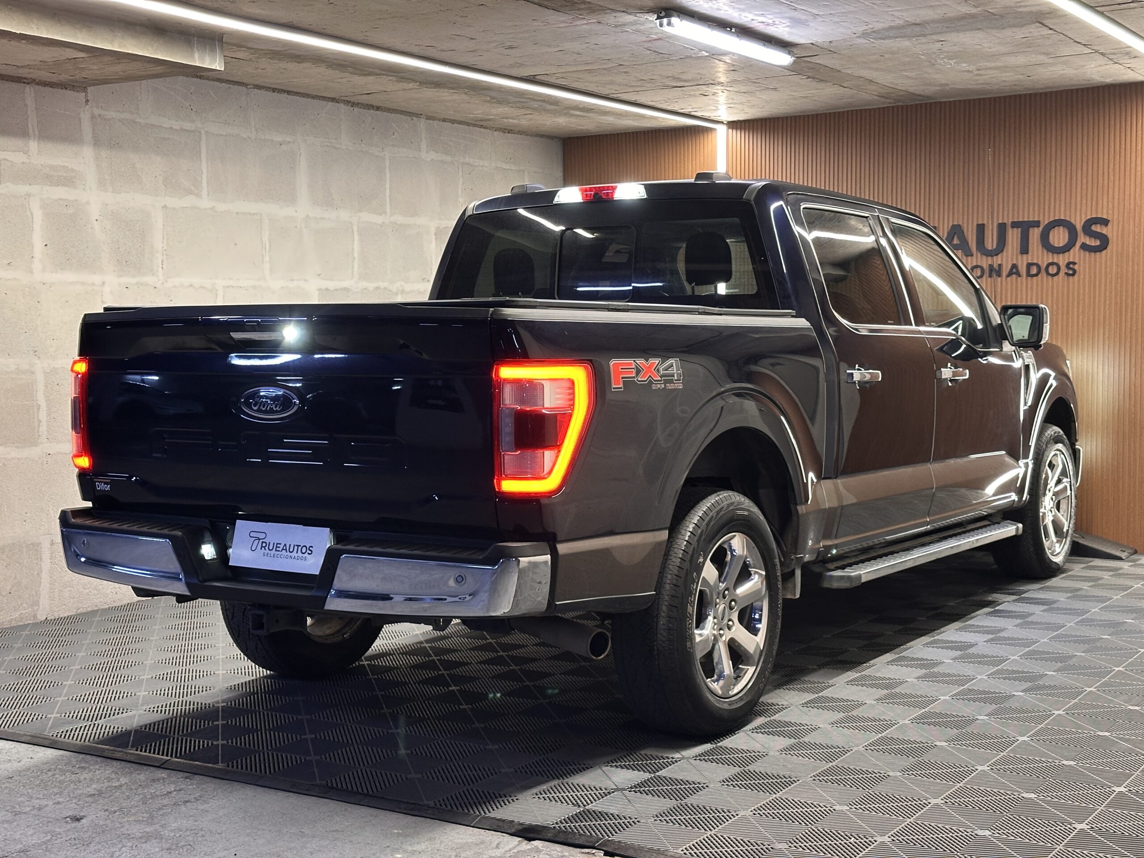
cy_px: 429
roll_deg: +0.4
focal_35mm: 48
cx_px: 572
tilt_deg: -3.8
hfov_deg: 39.7
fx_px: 1586
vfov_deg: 30.3
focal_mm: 6.86
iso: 250
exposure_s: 1/33
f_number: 1.78
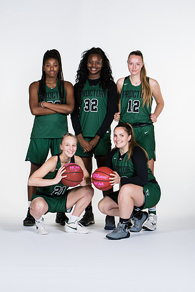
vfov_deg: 17.5
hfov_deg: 11.7
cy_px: 146
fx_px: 951
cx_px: 98
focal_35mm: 117
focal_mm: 78
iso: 200
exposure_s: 1/160
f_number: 6.3
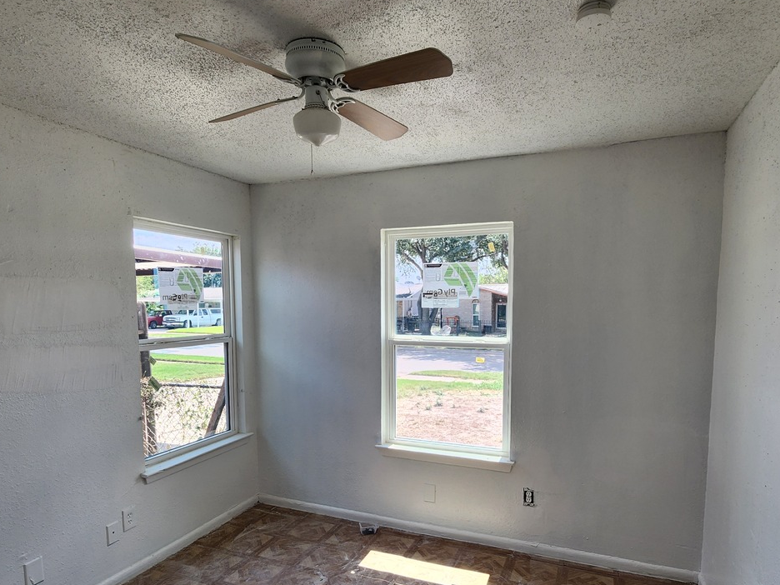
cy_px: 358
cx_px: 402
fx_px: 451
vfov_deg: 65.2
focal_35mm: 20
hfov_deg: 81.7
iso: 50
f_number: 2.2
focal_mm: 2.2
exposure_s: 1/120
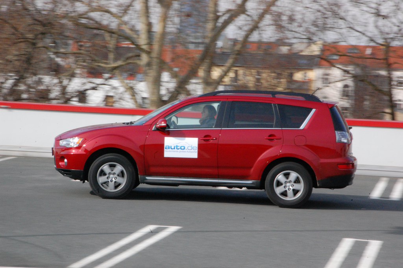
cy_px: 134
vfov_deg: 8.3
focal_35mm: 165
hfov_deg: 12.5
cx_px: 202
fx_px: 1846
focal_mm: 110
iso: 1600
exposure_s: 1/100
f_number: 36
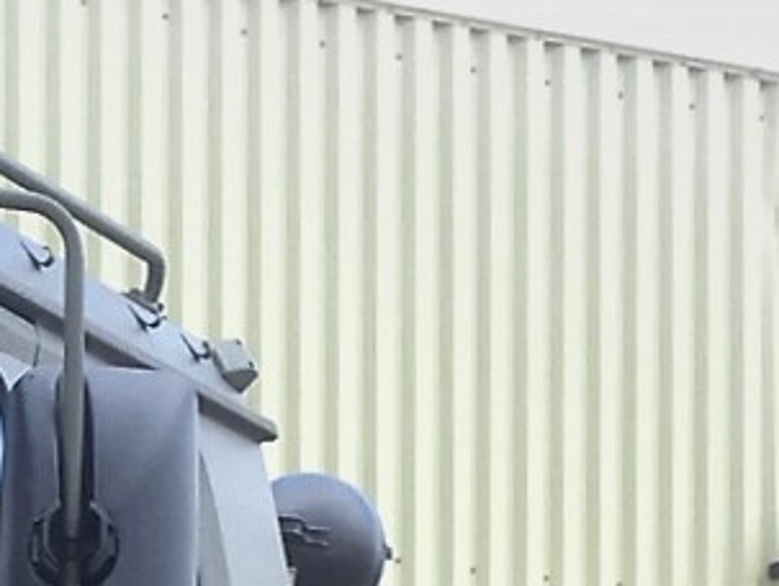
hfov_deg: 10.0
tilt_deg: +0.6
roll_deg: +0.6
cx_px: -526
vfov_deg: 7.4
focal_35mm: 188
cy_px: 1415
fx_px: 4236
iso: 25
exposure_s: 1/169
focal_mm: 4.15
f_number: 2.2
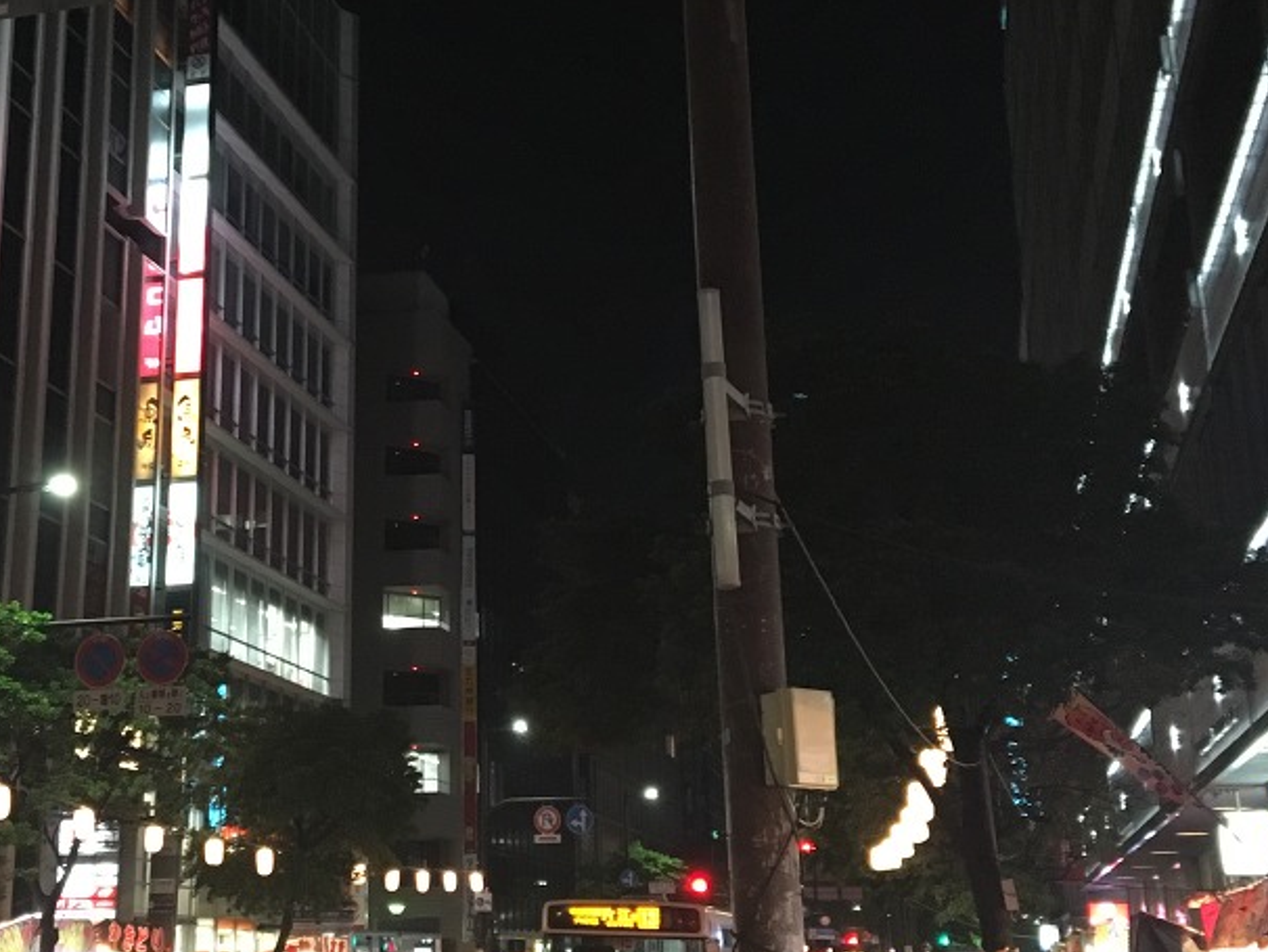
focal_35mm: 49
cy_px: 460
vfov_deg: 29.7
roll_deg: +0.9
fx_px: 1796
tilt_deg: +16.0
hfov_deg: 38.5
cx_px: 444
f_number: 2.2
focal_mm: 4.15
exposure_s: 1/15
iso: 250
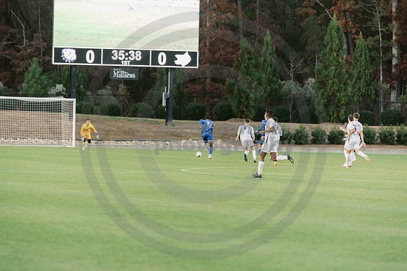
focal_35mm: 200
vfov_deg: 6.9
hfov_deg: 10.3
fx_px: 2262
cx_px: 204
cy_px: 136
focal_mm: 200
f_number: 2.8
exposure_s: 1/800
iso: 1600
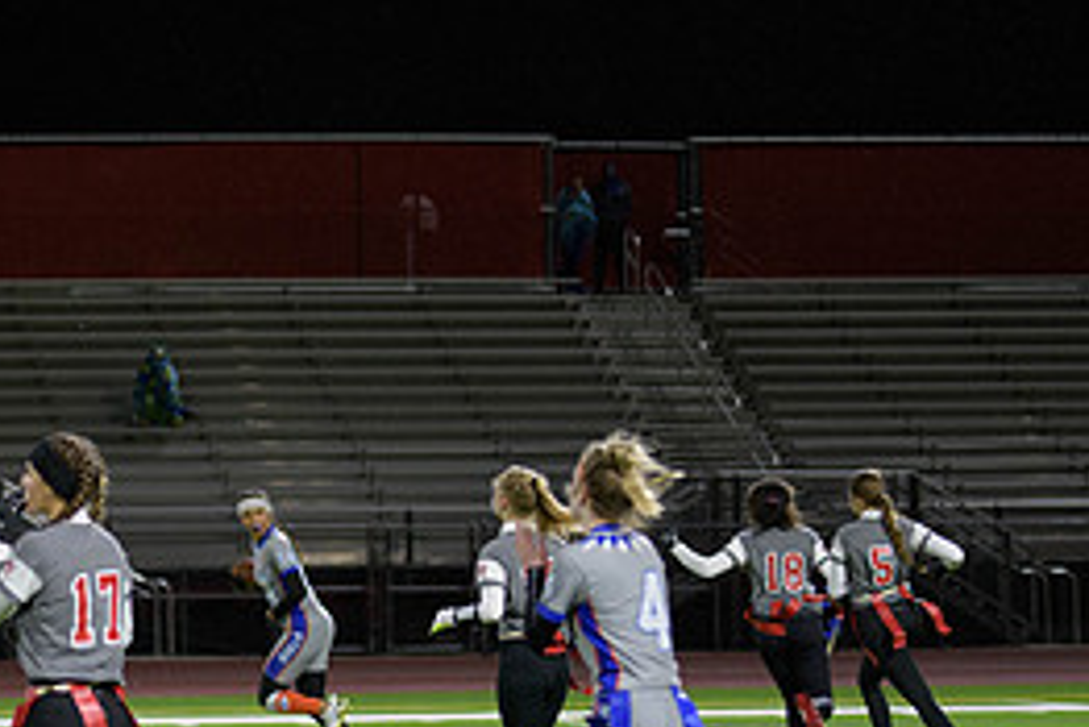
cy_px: 592
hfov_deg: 9.4
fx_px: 6568
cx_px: 175
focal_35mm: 217
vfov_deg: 6.3
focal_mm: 98
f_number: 2.8
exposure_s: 1/200
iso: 1100
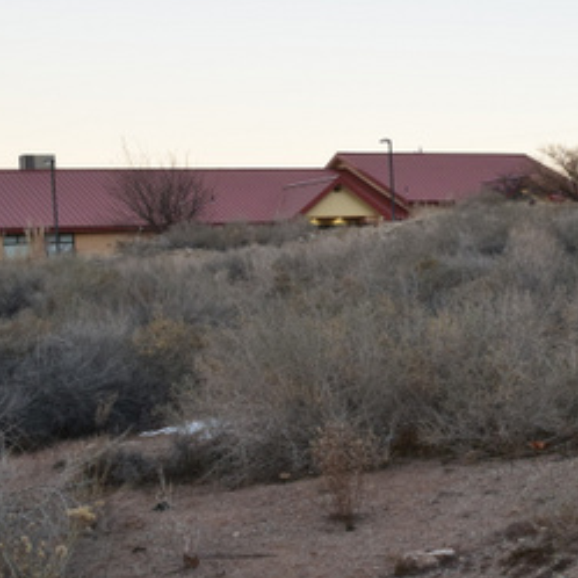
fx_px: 1360
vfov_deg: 24.0
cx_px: 636
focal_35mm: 72
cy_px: 310
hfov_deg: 22.6
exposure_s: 1/60
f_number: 8
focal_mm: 22
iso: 720
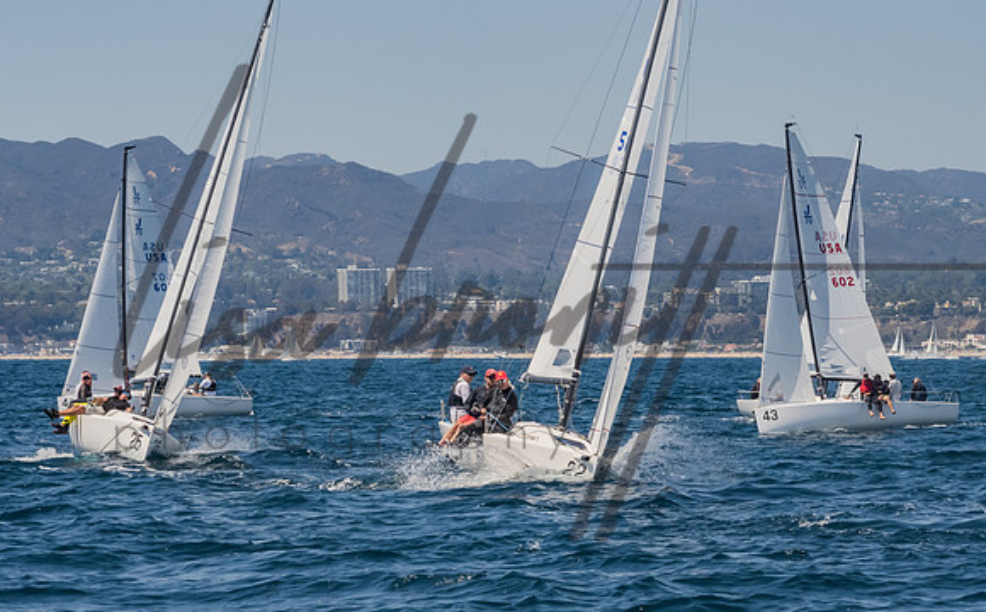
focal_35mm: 205
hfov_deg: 10.2
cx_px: 488
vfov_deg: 6.4
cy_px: 353
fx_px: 5504
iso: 640
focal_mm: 120
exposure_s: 1/1250
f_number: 14
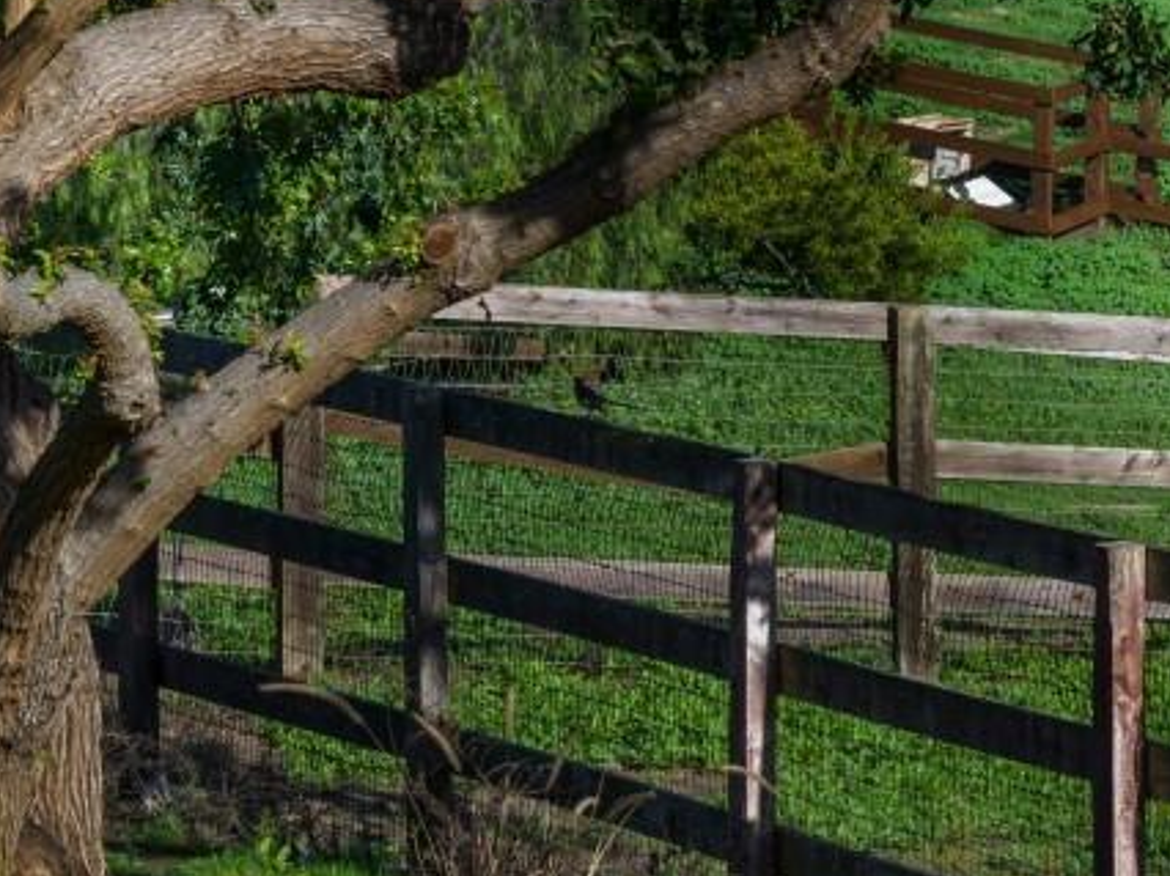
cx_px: 1803
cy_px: -140
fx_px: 10506
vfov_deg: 4.8
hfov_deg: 6.3
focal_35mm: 311
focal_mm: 85
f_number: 14
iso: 100
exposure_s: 1/400
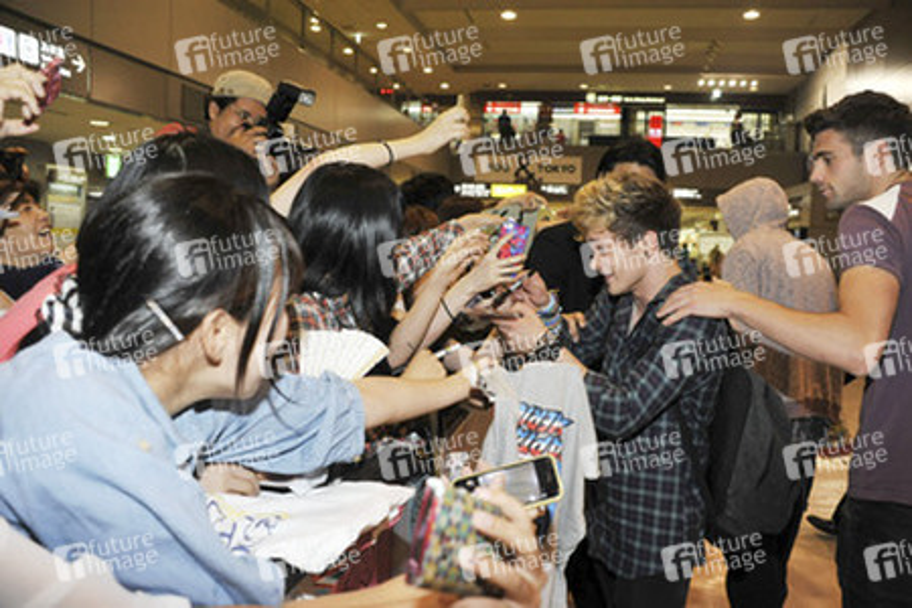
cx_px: 456
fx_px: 811
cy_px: 304
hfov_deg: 58.7
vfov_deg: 41.1
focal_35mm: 32
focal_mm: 32
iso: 2000
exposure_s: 1/200
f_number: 5.6
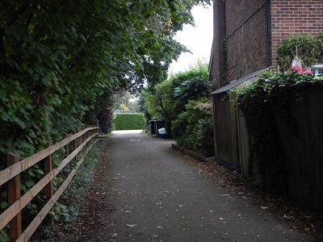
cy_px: 121
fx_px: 411
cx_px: 162
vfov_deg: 32.9
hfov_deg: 42.9
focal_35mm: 44
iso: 800
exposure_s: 1/250
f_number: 4.3
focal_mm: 7.8
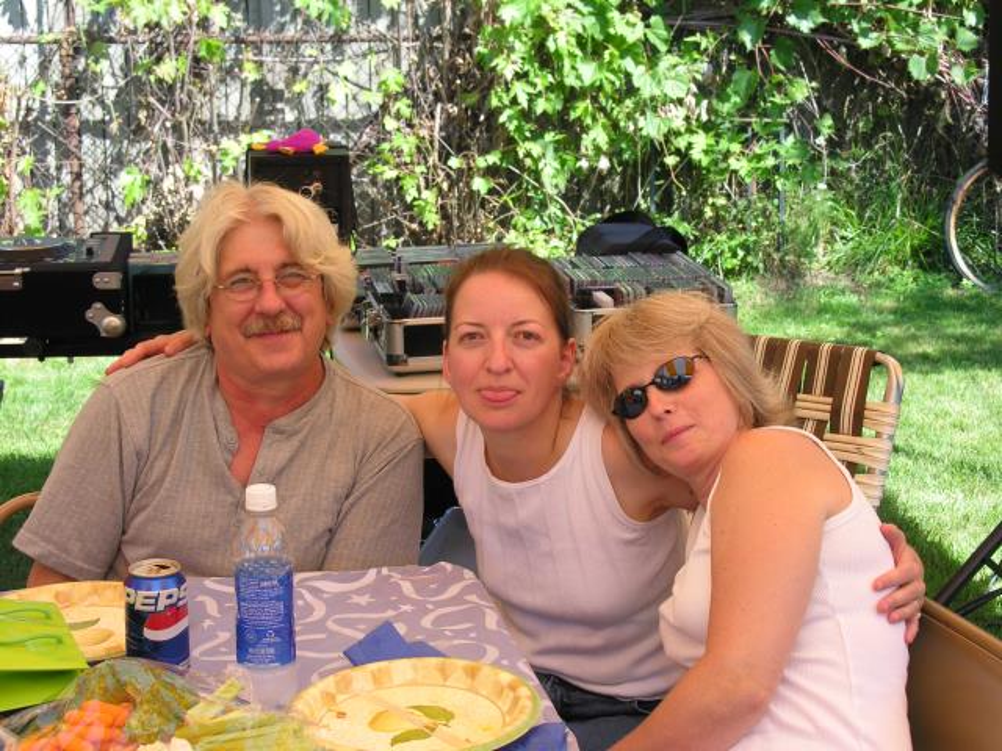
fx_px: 2055
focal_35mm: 71
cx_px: 501
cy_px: 376
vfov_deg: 20.7
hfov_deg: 27.4
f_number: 4.7
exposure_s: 1/82.1
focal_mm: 18
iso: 50
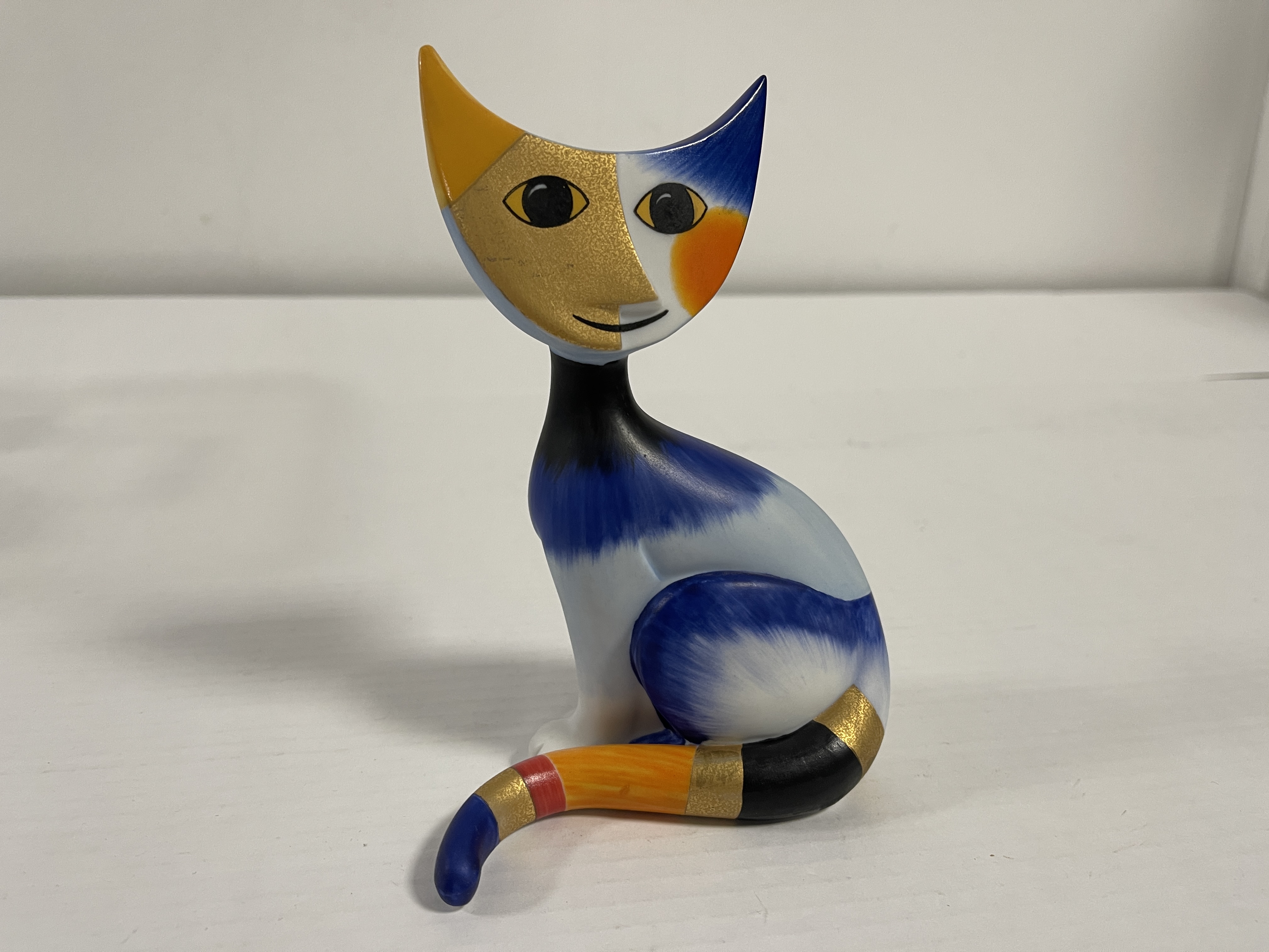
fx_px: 916
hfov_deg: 69.4
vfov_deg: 54.9
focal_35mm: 25
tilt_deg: -18.6
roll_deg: -1.3
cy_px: 476
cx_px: 634
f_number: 1.6
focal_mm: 5.1
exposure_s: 1/50
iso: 80
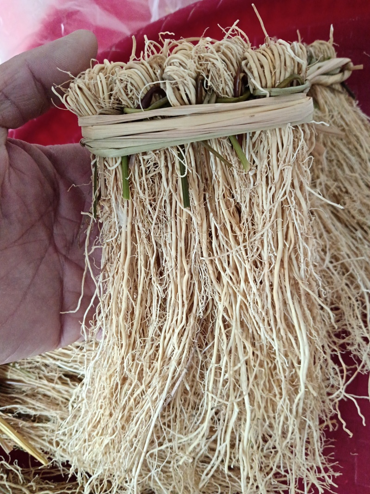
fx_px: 385
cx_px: 185
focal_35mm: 27
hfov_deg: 51.3
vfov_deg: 65.3
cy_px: 247
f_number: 1.8
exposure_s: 1/125
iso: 4800
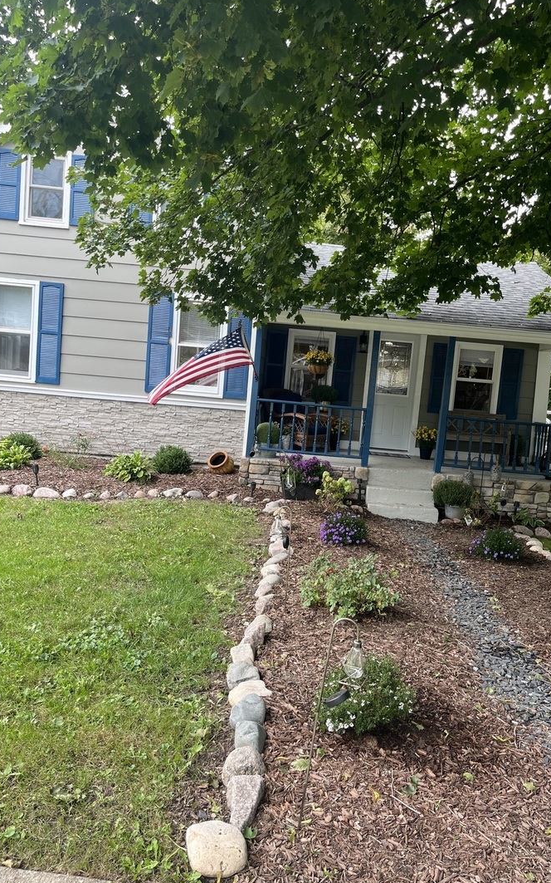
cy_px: 439
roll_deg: -4.6
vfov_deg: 66.5
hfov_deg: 44.3
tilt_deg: -4.7
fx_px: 673
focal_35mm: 28
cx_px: 324
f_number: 1.6
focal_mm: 5.1
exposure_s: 1/149
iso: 32
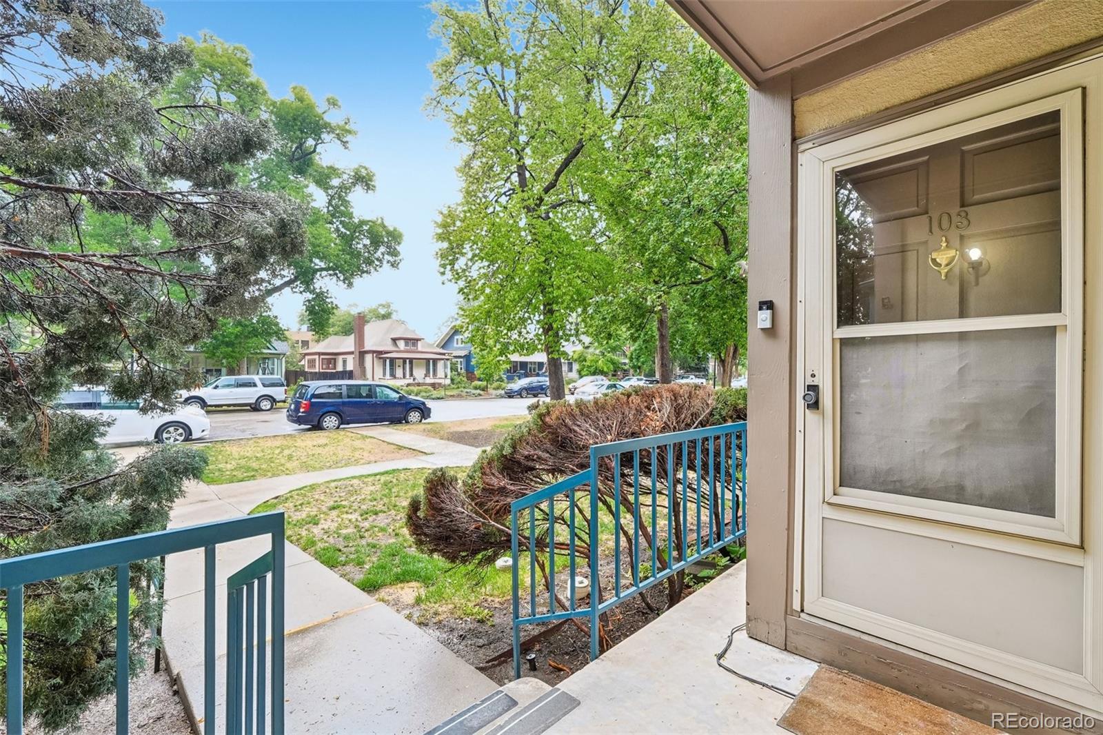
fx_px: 459
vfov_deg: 77.3
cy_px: 368
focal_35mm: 15
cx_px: 552
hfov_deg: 100.4
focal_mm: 10
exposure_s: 1/25
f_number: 8
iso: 800
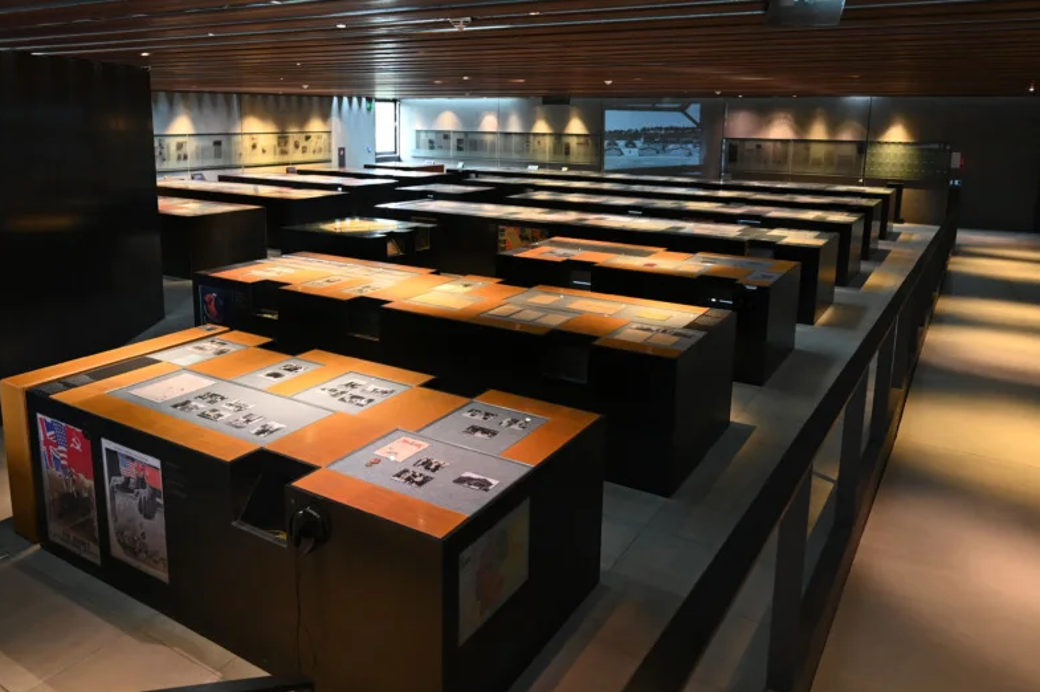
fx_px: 750
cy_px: 248
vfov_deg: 48.9
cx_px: 480
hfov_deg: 69.3
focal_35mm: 26
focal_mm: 17
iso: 800
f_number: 2.8
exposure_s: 1/20
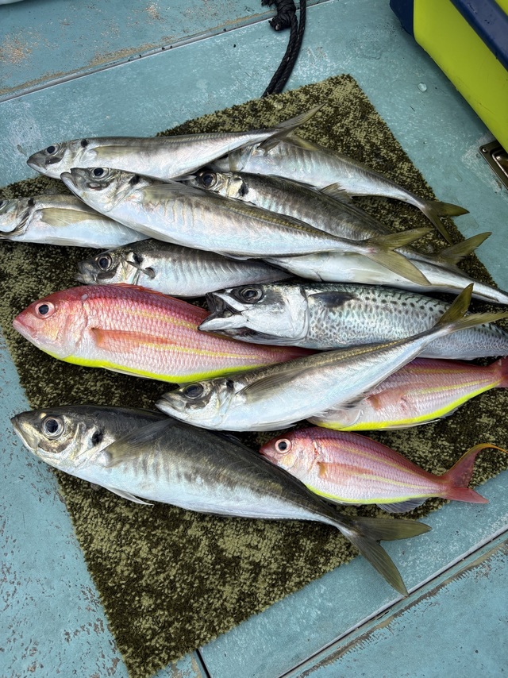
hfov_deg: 53.0
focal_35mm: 26
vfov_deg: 67.3
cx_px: 254
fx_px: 509
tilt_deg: -61.8
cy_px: 339
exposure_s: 1/2141
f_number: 1.6
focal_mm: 5.96
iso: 50
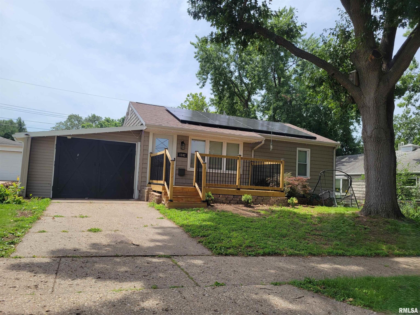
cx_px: 210
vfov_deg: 53.1
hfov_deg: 67.3
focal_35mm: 26
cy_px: 158
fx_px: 315
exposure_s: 1/2082
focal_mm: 5.4
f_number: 1.8
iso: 40
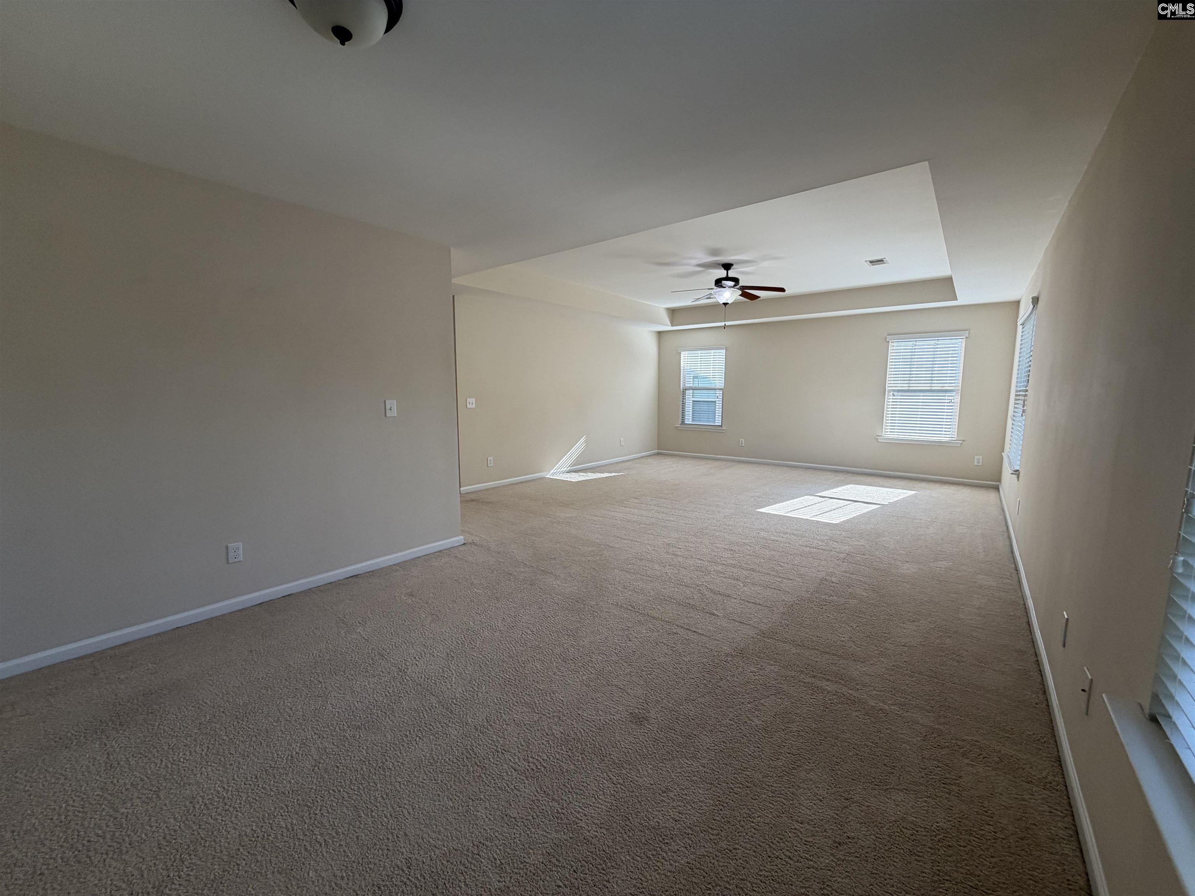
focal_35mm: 14
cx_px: 598
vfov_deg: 85.7
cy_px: 448
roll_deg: -0.5
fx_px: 483
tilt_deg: -6.2
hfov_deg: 102.1
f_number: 2.2
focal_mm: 2.22
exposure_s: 1/121
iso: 80
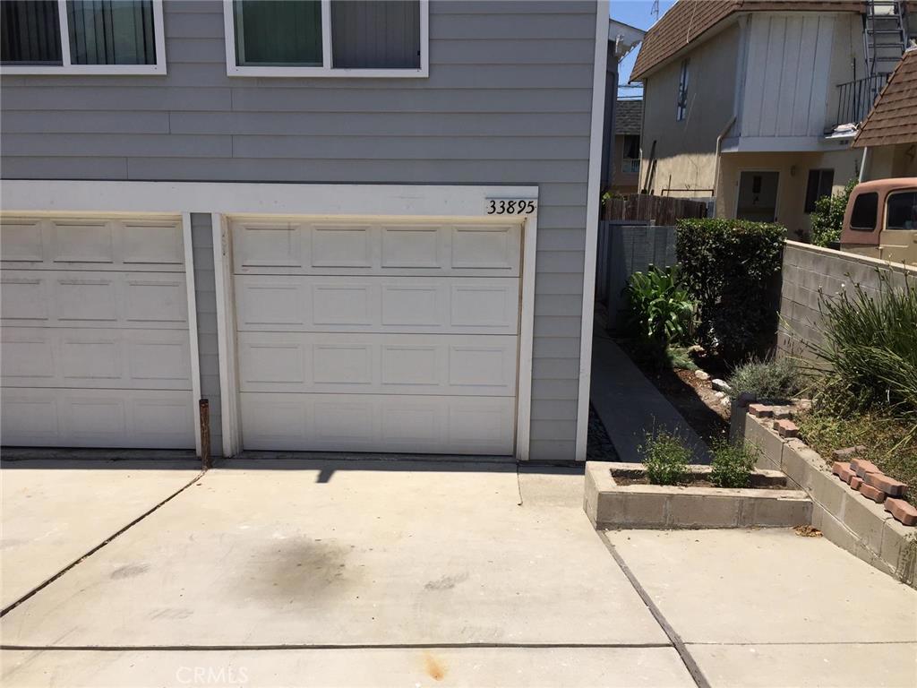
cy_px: 344
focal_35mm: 29
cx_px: 458
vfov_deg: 48.2
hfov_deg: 61.7
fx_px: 768
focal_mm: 4.15
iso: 32
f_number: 2.2
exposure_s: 1/3300
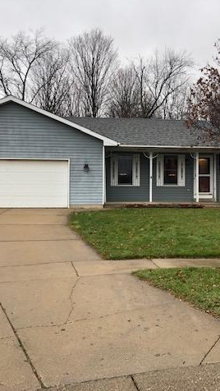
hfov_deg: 28.8
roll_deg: -0.4
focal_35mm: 41
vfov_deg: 49.4
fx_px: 425
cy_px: 196
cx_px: 148
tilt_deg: -0.9
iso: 32
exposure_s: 1/120
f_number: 1.8
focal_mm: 4
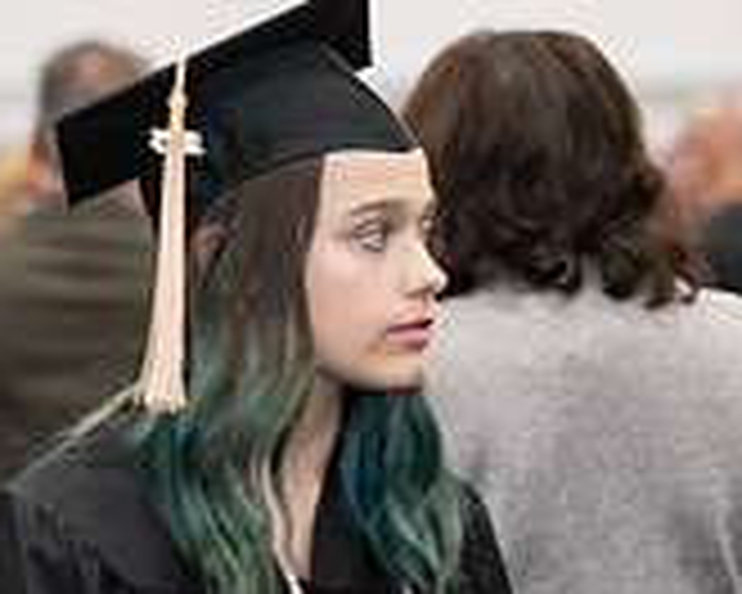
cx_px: -540
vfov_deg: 4.2
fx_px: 8103
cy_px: 43
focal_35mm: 369
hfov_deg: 5.2
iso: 3200
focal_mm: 112
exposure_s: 1/200
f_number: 3.2
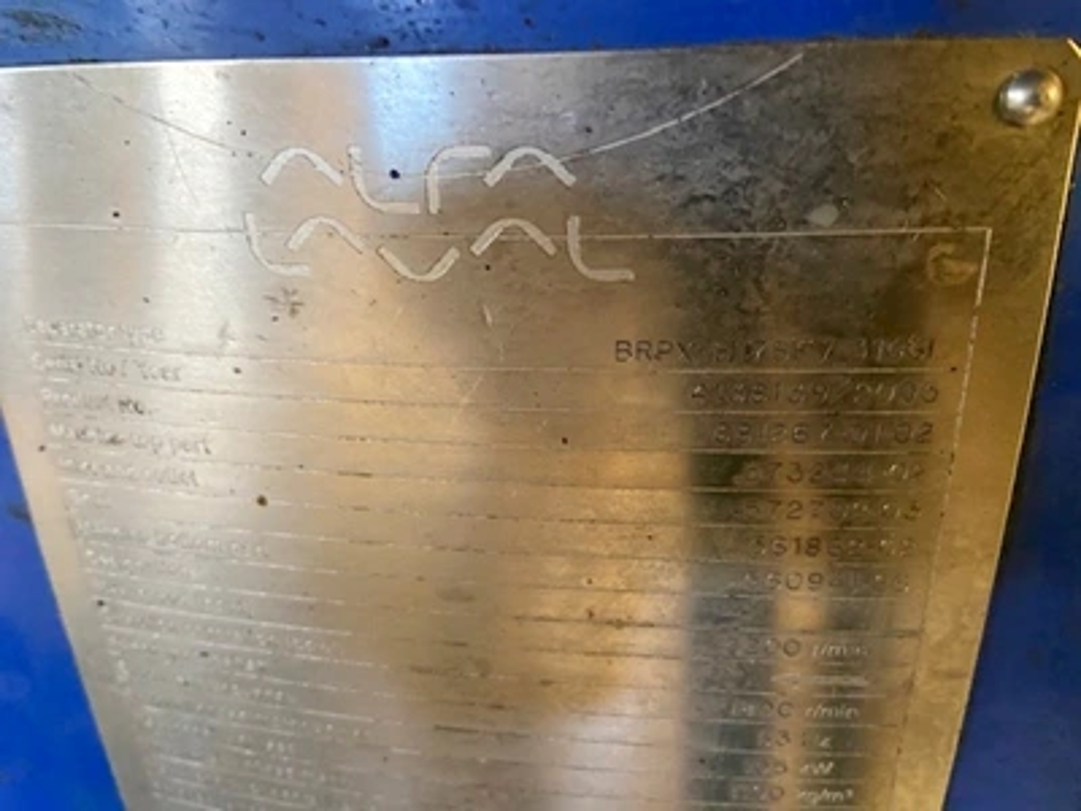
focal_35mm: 26
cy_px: 406
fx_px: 812
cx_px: 540
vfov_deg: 53.1
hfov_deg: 67.3
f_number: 1.8
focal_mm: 4.25
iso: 500
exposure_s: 1/40
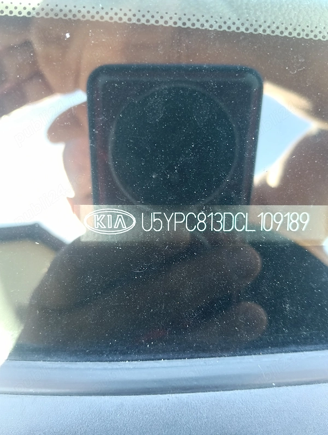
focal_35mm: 27
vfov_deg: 65.3
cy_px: 218
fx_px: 340
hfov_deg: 51.5
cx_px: 164
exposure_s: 1/33.3
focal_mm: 3.98
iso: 200
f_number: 1.8
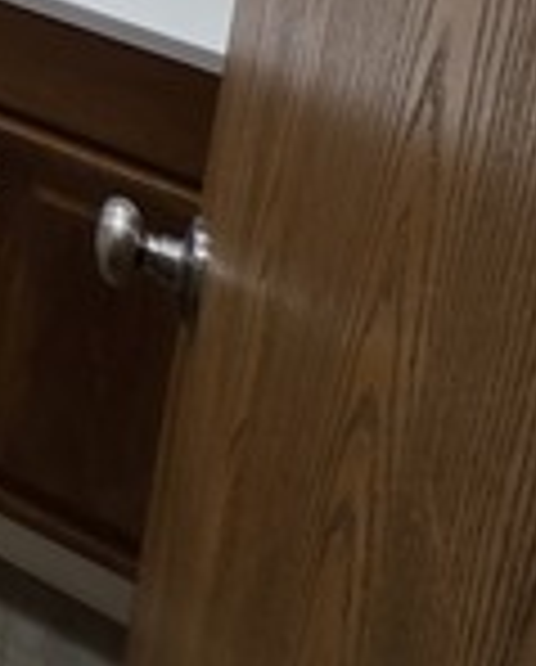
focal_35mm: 57
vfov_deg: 20.9
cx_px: -486
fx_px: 1127
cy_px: -565
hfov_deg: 18.9
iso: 125
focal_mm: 2.2
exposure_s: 1/120
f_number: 1.9
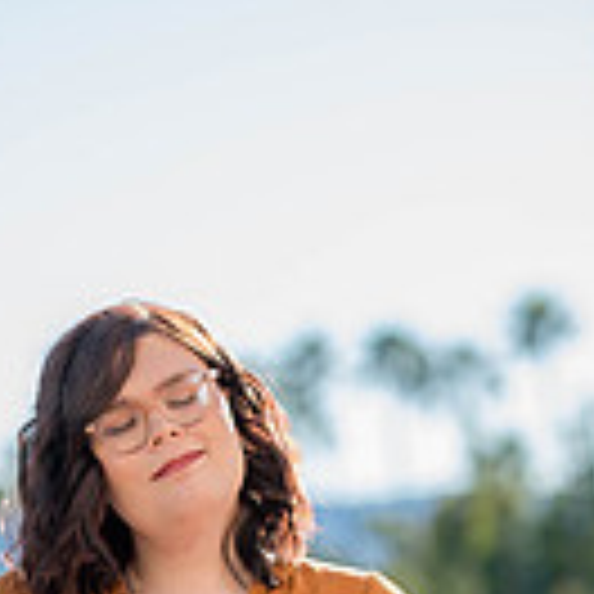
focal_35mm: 246
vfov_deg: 7.1
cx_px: 212
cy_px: 648
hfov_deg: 7.1
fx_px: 4776
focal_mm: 85
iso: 100
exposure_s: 1/1000
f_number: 2.2
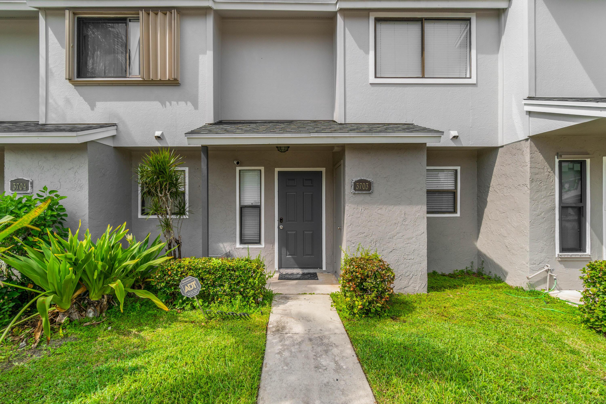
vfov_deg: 77.3
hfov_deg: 100.4
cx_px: 303
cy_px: 202
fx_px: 252
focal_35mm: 15
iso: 160
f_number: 8
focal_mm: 10
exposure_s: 1/160
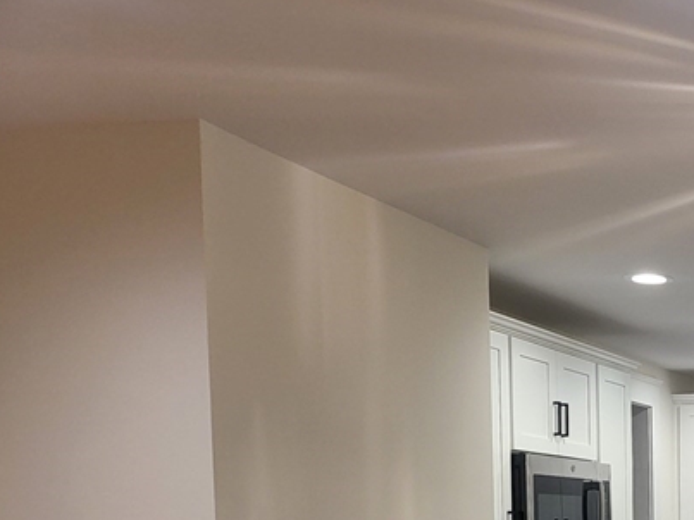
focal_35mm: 61
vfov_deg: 21.9
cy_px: 654
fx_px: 1223
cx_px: 873
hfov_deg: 27.2
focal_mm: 5
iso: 200
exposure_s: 1/120
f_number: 1.8
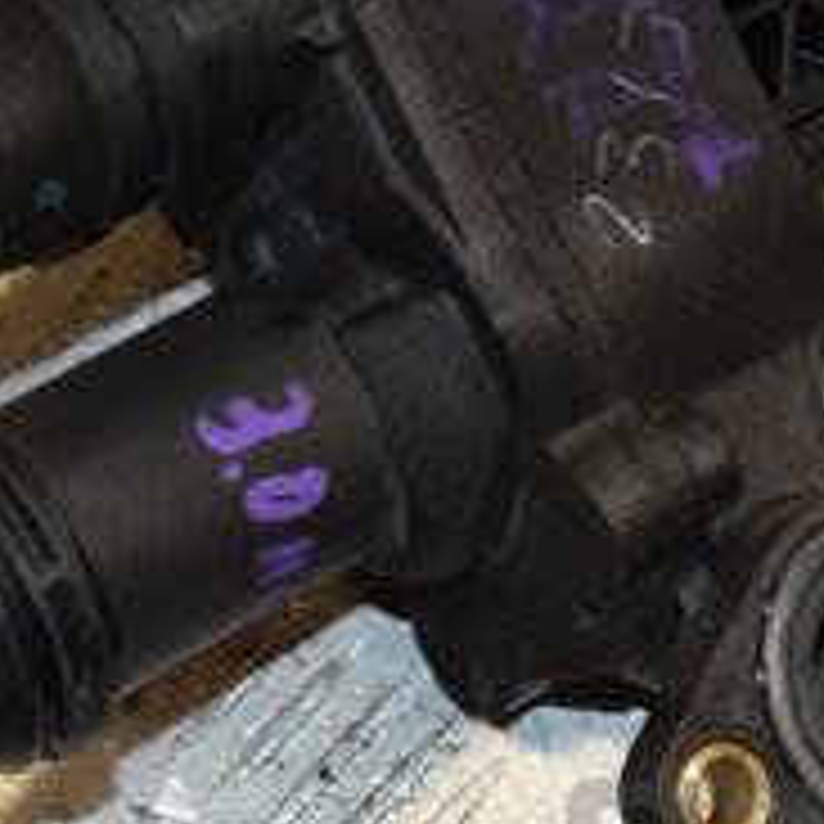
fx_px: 4740
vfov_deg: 9.9
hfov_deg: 9.9
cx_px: 482
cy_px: 248
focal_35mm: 176
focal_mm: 42
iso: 800
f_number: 7.1
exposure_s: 1/200
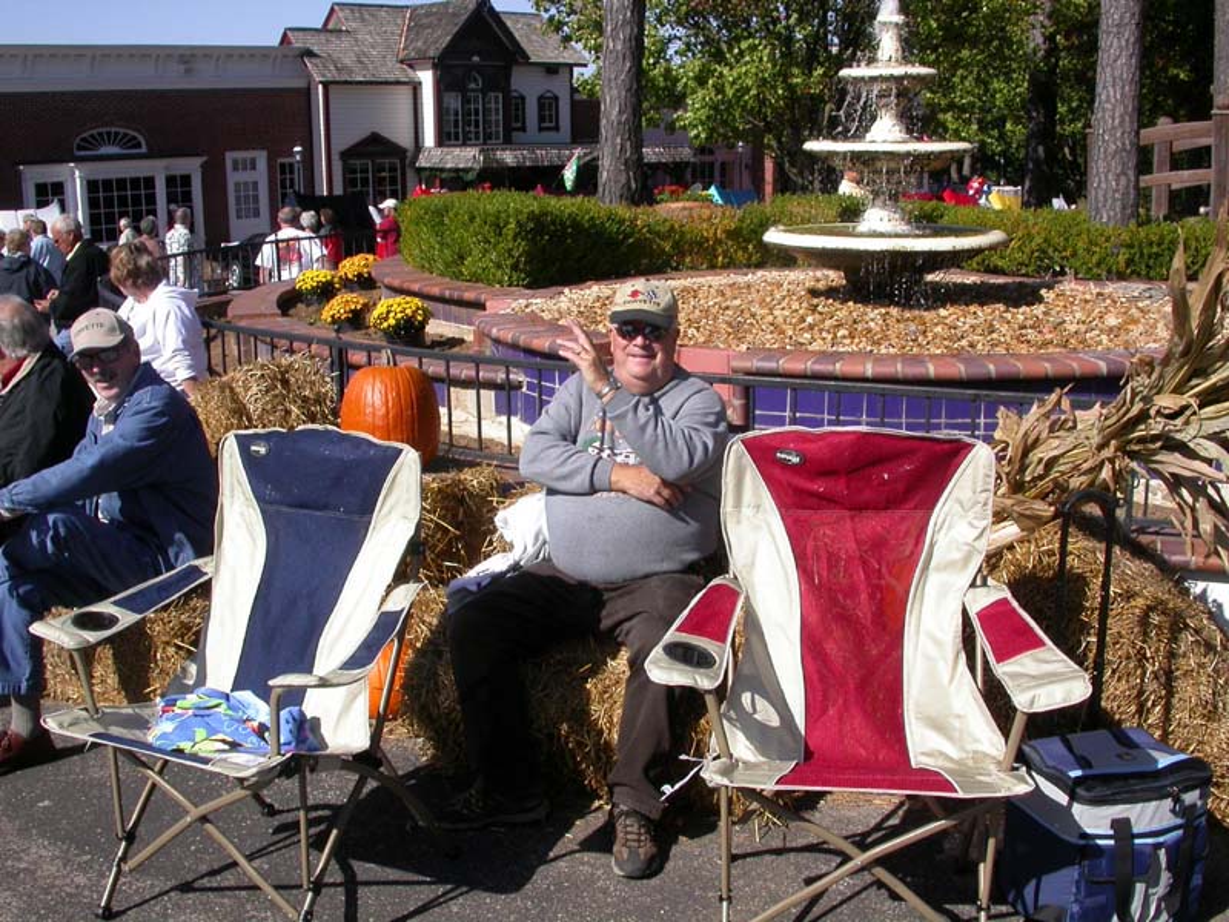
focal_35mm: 38
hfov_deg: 49.0
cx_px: 614
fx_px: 1349
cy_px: 461
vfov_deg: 37.7
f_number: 7.5
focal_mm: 7.85
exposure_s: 1/332
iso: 100
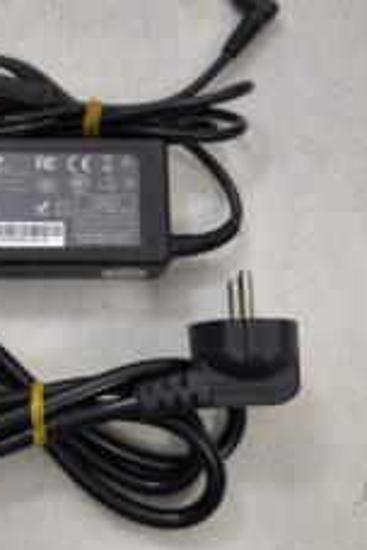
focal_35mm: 56
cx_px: 41
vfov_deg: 35.6
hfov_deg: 23.6
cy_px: 240
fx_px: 856
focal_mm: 6.57
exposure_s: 1/50
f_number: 1.6
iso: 500
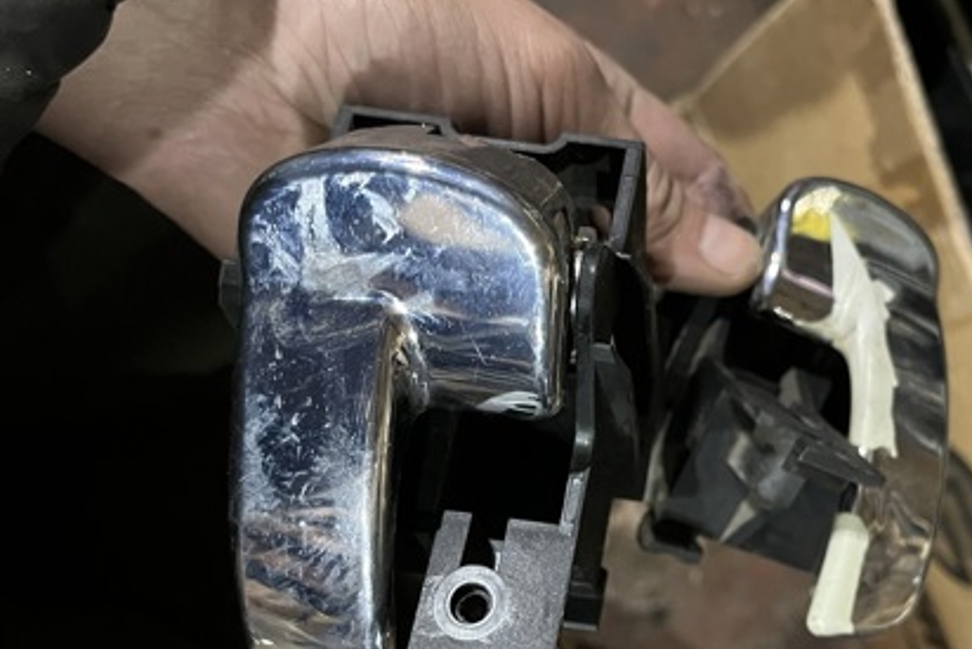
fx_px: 1134
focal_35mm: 42
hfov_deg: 45.2
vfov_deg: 31.9
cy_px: 366
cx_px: 698
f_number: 1.6
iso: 500
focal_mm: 5.1
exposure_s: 1/25
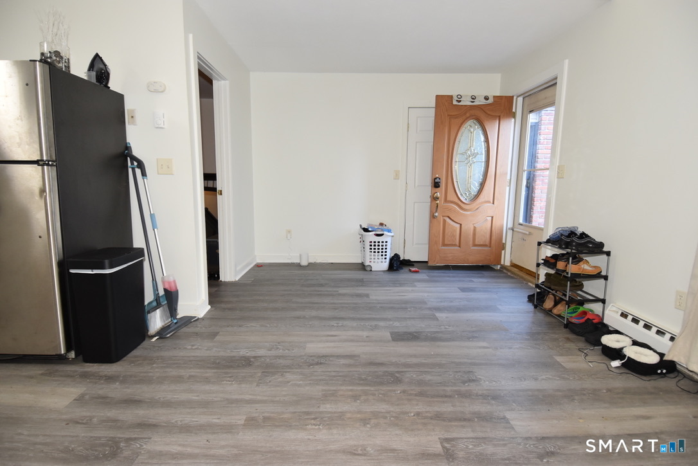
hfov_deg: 90.0
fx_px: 349
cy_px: 233
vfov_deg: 67.4
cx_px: 349
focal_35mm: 18
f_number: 4
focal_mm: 12
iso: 900
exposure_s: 1/60
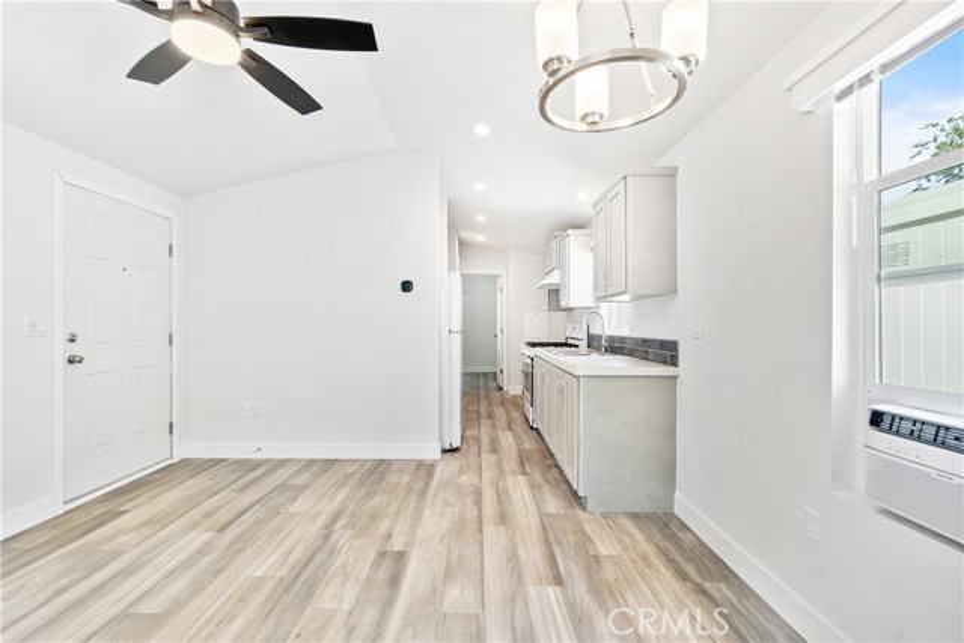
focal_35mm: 15
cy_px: 322
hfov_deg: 100.4
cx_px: 482
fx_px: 402
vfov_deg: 77.4
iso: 100
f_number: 9
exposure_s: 1/2.5
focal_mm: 10
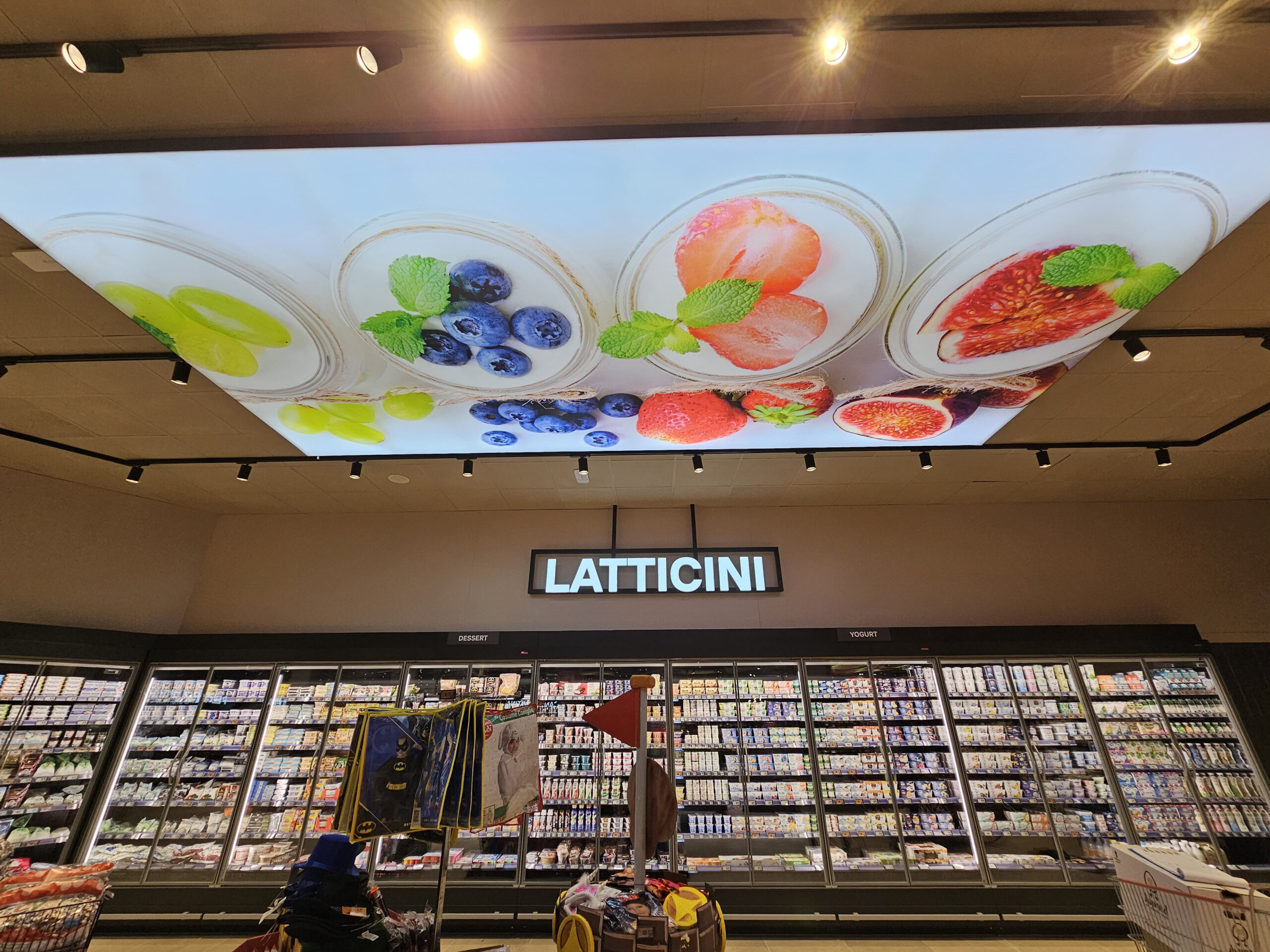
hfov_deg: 106.2
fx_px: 477
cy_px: 476
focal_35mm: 13
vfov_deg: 89.9
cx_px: 635
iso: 80
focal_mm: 2.2
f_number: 2.2
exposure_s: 1/224
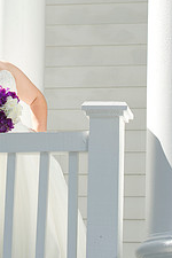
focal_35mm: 196
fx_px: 1405
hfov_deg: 7.0
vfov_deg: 10.5
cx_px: 6
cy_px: 53
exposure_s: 1/200
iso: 320
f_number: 8
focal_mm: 98
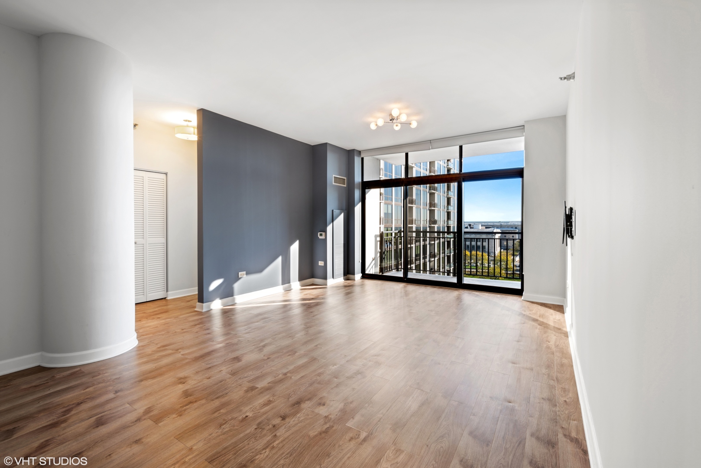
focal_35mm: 15
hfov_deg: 100.4
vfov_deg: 77.4
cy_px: 234
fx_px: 292
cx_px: 350
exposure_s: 1
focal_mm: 15
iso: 100
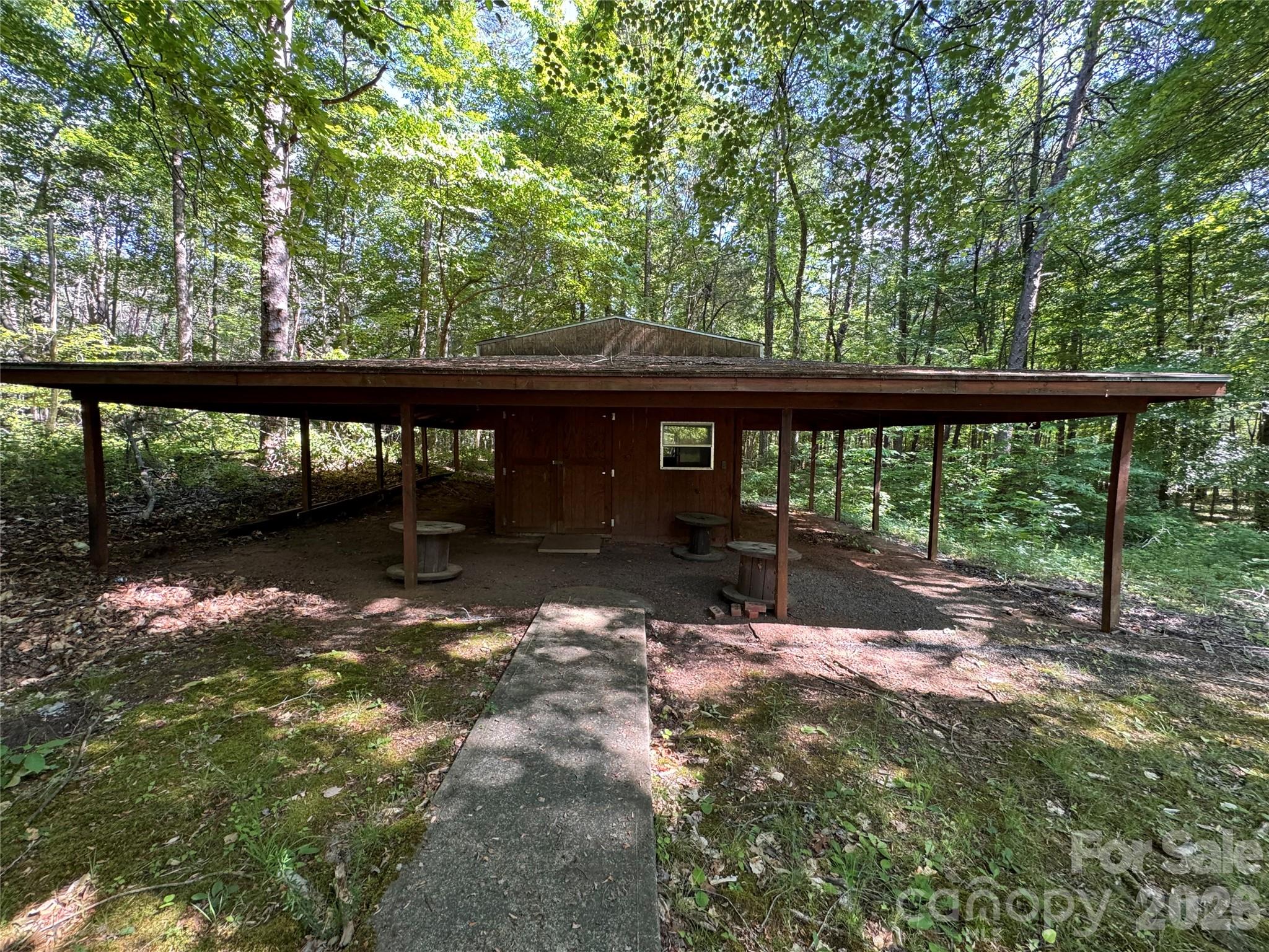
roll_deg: +0.8
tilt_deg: -3.6
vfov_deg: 85.7
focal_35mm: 14
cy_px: 476
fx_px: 513
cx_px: 634
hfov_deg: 102.1
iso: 160
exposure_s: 1/99
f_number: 2.2
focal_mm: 2.22
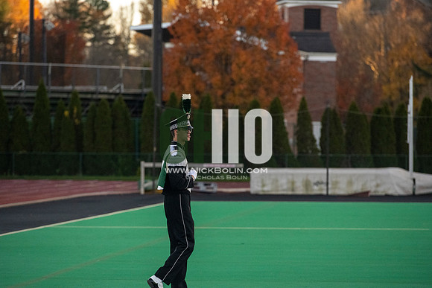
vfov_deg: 6.9
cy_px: 144
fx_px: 2400
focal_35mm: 200
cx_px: 216
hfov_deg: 10.3
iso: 5000
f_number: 4.5
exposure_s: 1/5000
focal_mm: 200
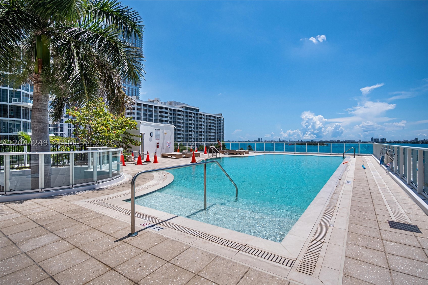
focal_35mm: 18
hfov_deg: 90.0
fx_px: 214
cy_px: 142
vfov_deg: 67.4
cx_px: 214
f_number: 4
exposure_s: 1/1600
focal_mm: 9
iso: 100
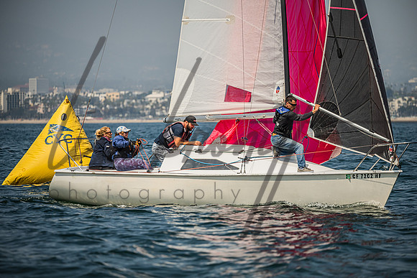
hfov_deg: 7.9
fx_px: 3012
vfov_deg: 5.3
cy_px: 139
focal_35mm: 260
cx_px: 208
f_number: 5
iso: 250
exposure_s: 1/4000
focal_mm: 260
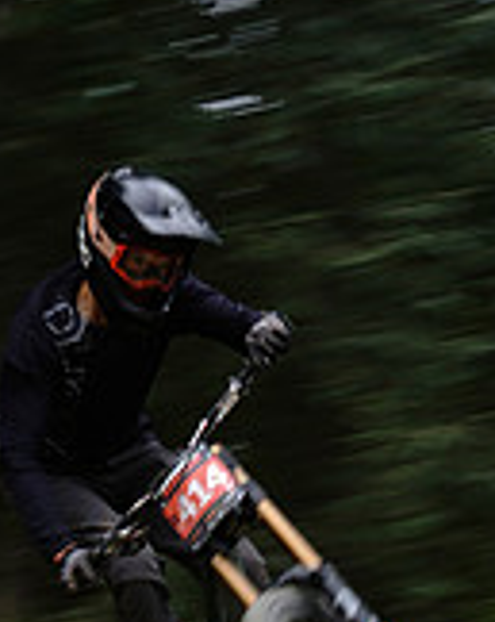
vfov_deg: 10.4
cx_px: 315
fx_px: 3361
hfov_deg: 8.4
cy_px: 714
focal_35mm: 183
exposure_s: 1/50
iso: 80
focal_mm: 70
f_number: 10
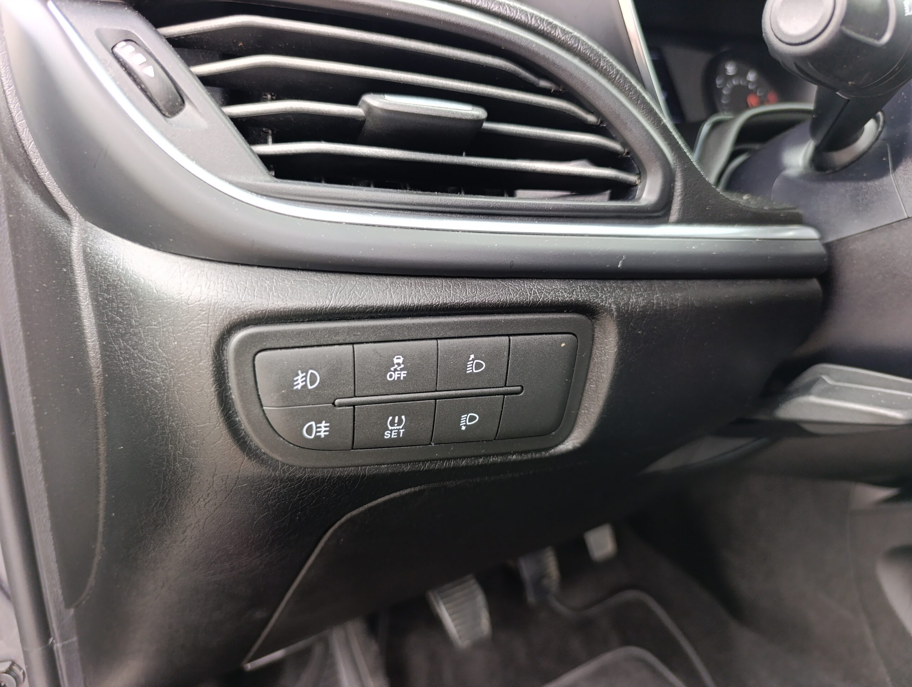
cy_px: 344
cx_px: 456
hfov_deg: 73.8
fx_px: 607
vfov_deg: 59.0
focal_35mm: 23
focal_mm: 6.14
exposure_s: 1/100
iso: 320
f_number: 1.6
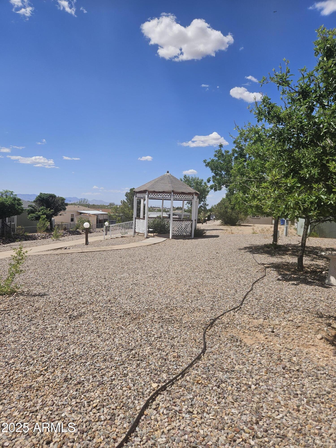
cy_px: 224
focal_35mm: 23
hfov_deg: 58.9
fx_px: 298
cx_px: 168
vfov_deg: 73.9
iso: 25
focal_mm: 5.4
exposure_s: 1/3211
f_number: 1.8
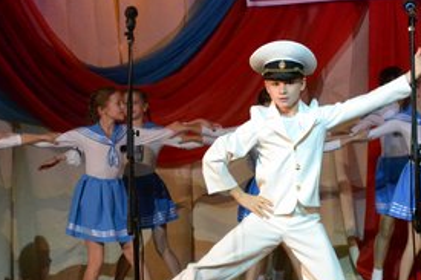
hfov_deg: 10.7
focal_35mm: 192
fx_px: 2246
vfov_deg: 7.1
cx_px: 237
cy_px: 109
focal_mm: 55
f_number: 5.6
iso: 3200
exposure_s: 1/250
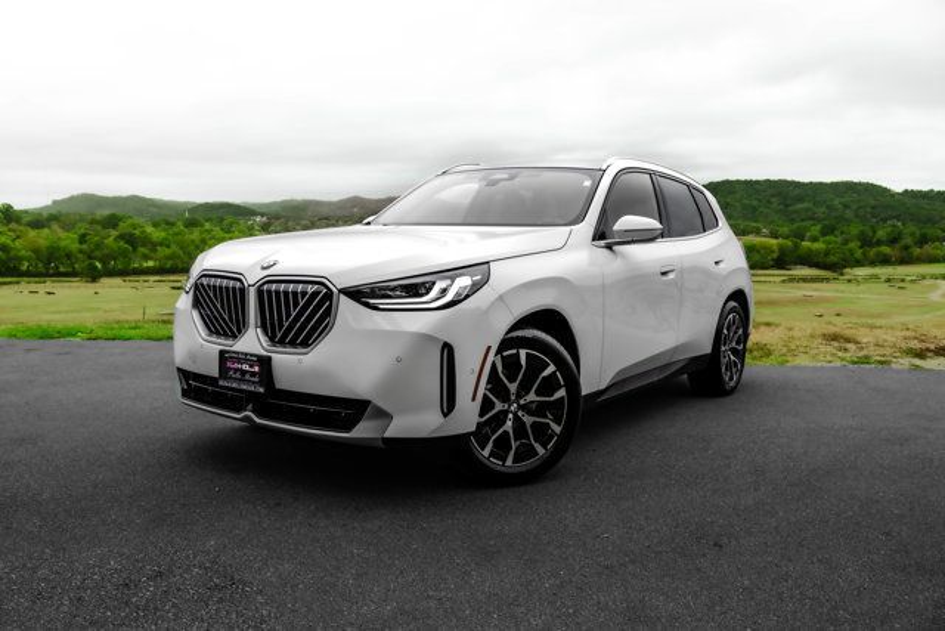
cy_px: 316
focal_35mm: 32
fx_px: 840
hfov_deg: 58.7
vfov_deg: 41.1
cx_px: 472
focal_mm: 32
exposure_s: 1/640
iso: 640
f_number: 9
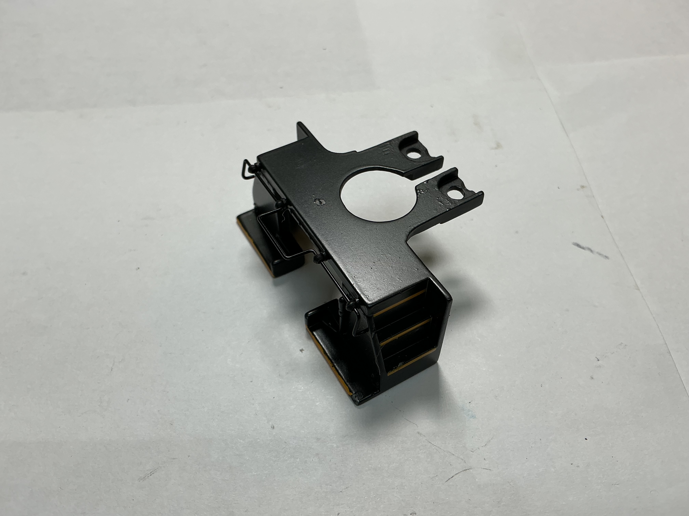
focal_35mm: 29
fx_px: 577
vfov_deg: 48.2
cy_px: 258
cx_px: 344
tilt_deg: -52.0
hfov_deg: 61.7
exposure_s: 1/232
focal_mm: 3
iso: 20
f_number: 1.8
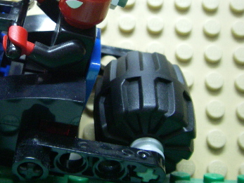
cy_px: 41
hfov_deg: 26.9
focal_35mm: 70
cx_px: 27
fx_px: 494
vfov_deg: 20.8
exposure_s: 1/4
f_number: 3.3
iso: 320
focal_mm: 6.3
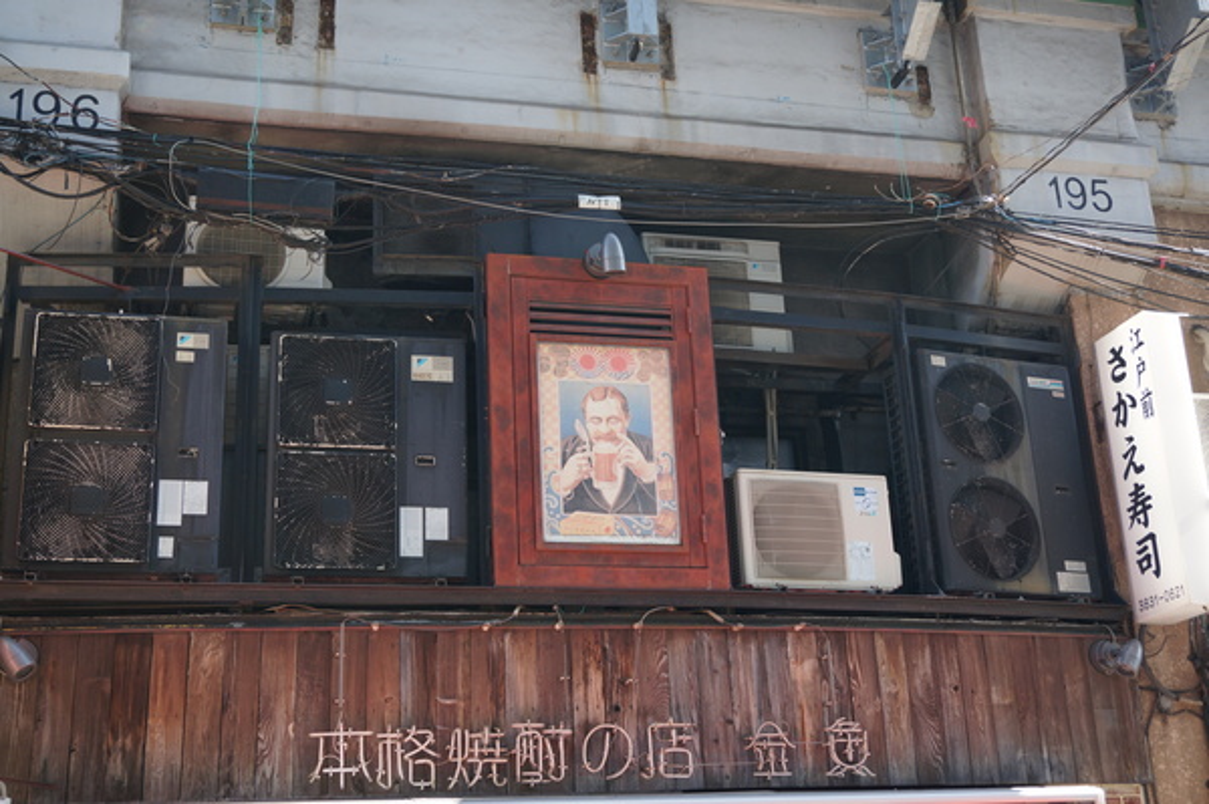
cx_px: 604
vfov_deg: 28.9
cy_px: 402
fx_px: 1560
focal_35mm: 46
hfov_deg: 42.4
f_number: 5
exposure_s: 1/60
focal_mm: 31
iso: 125
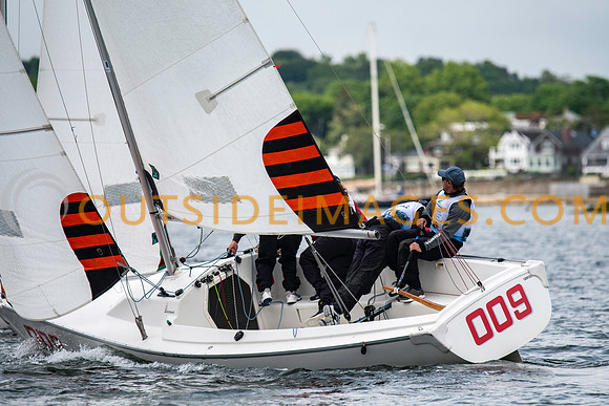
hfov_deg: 4.6
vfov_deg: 3.1
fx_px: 7614
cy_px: 203
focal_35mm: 450
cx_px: 304
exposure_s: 1/2500
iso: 250
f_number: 4
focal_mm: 300
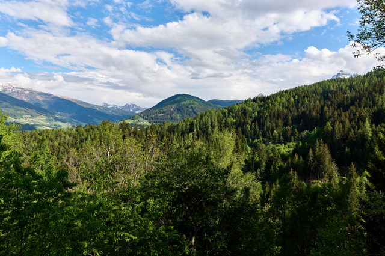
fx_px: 257
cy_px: 128
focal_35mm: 24
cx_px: 192
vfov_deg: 53.1
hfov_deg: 73.8
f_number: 5.6
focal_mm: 24
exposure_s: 1/1000
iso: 400
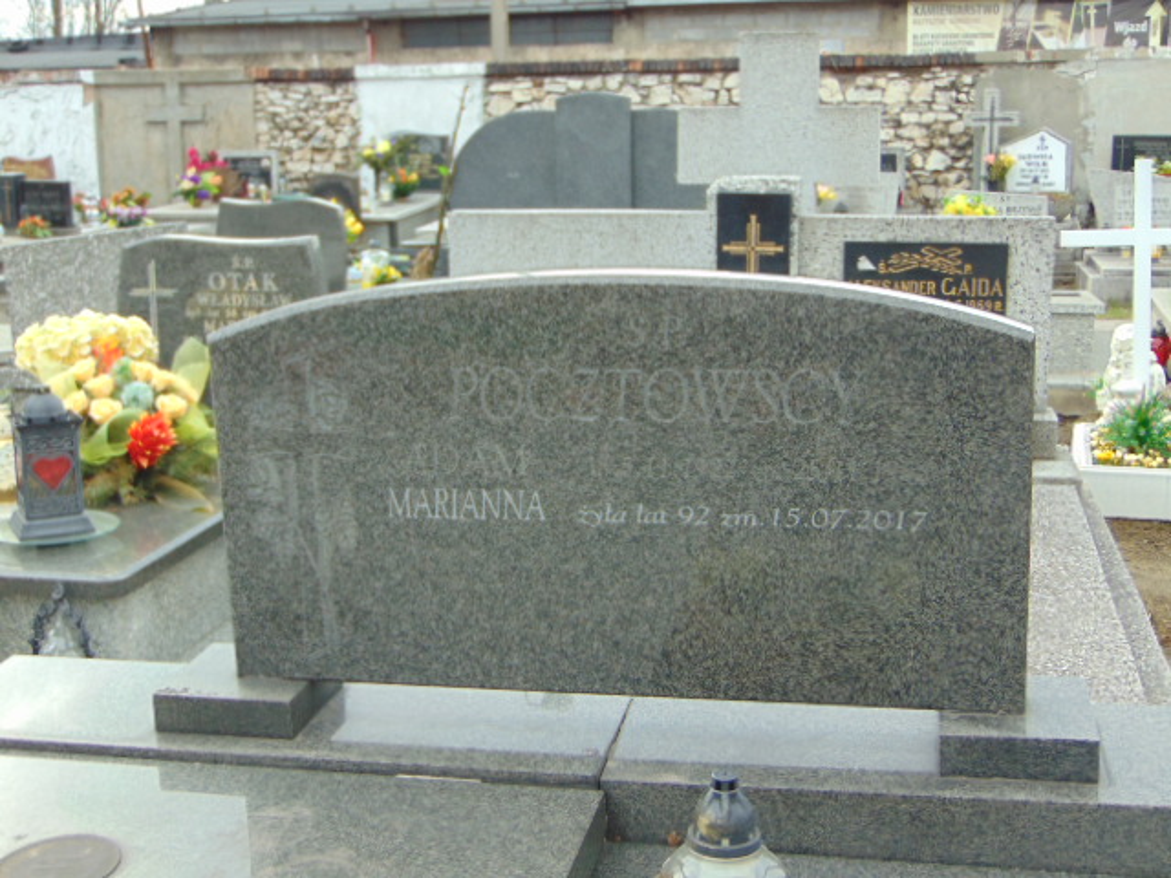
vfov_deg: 29.1
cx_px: 586
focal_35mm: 50
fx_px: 1691
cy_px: 439
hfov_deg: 38.2
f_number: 3.5
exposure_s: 1/125
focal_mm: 9
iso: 80
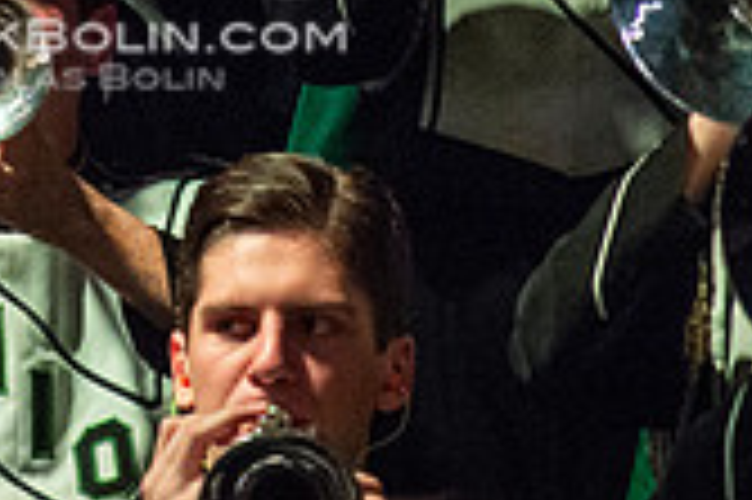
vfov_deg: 0.7
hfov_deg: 1.0
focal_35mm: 2086
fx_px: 43531
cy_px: -126
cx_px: 36
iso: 5000
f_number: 5.6
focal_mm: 600
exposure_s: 1/400
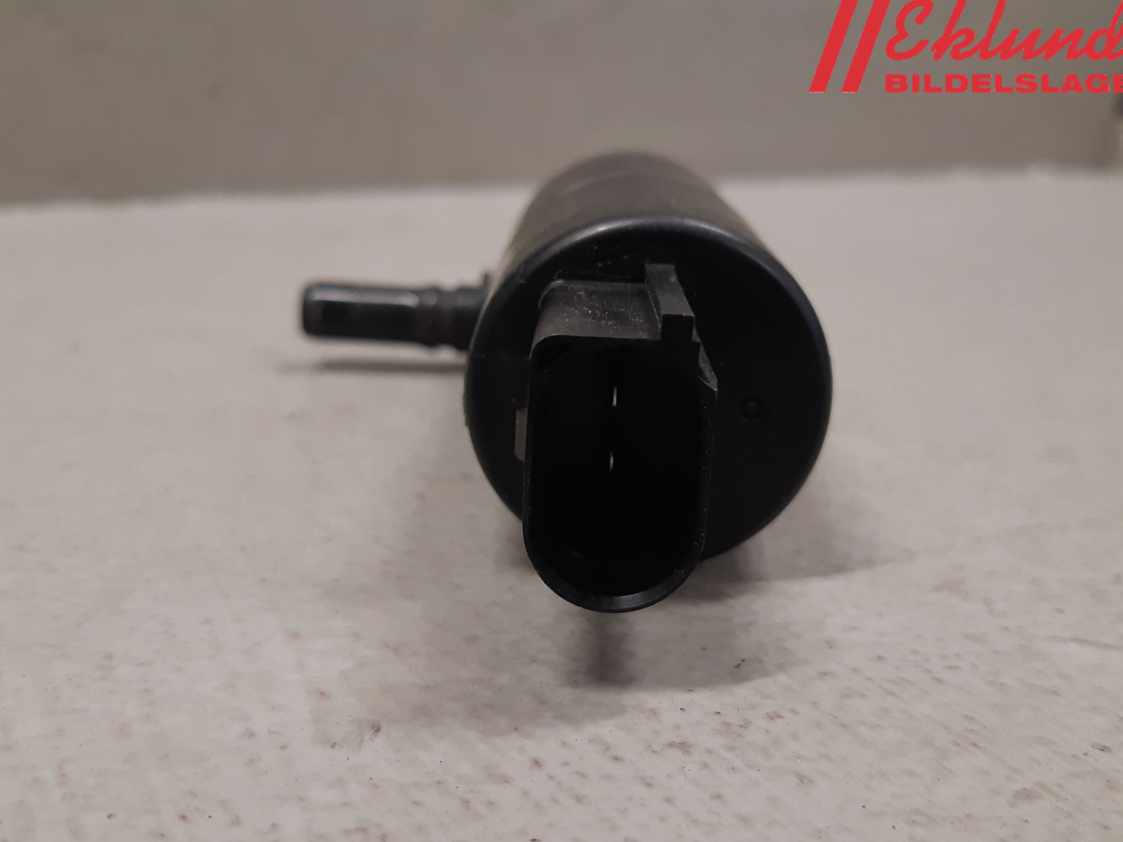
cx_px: 575
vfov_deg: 51.3
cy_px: 433
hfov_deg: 65.3
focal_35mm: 27
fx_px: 876
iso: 125
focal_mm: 3.93
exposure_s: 1/50
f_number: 1.7
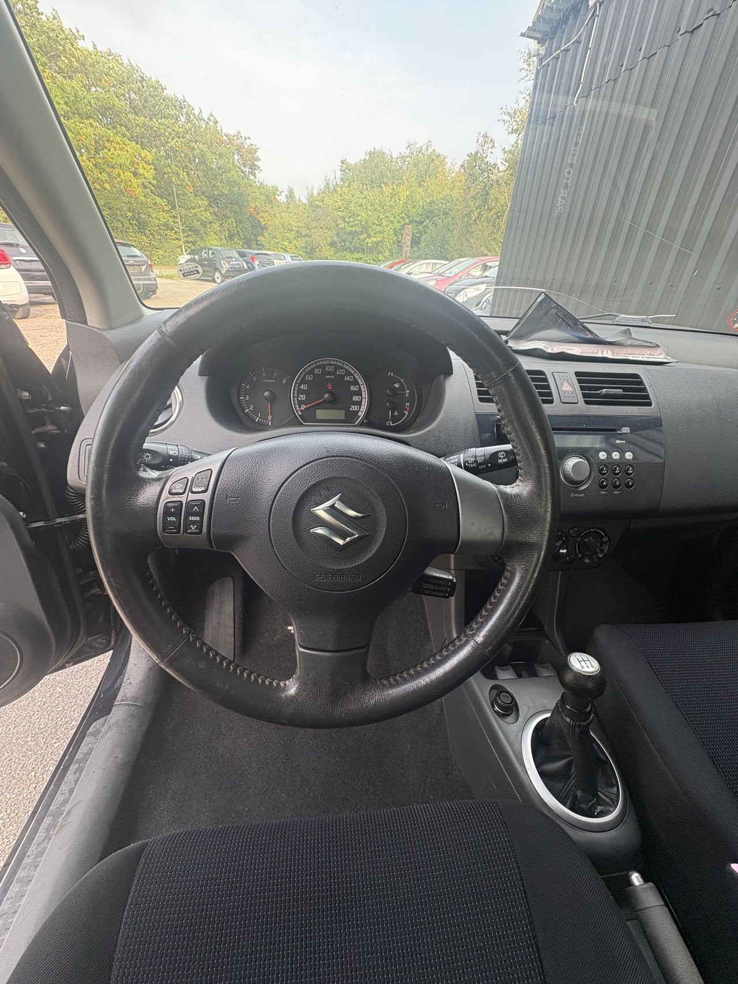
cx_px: 369
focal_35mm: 14
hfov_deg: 85.7
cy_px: 492
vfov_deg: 102.1
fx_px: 398
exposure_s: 1/99
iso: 125
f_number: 2.2
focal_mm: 2.22
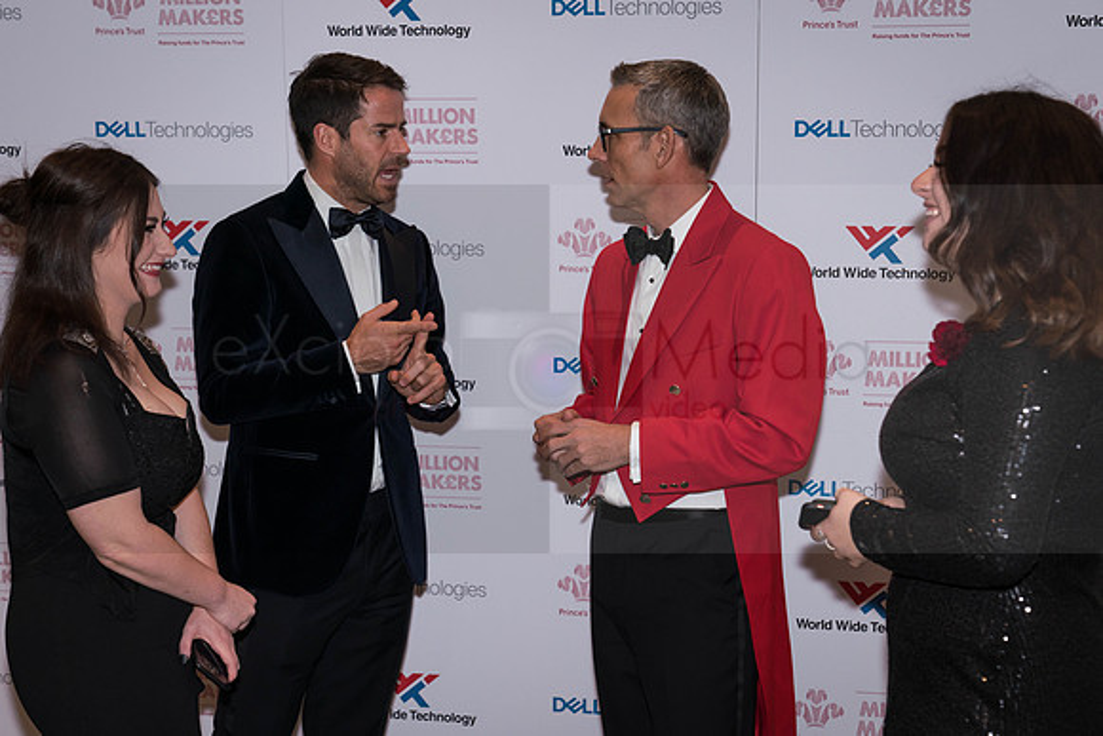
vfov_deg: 23.5
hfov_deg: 34.6
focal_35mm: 58
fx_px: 1771
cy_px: 370
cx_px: 527
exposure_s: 1/100
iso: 1600
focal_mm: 54
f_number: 4.5
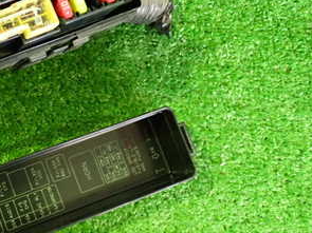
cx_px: -4
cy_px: 91
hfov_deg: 29.5
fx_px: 550
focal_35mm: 61
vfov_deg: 24.0
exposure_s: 1/25
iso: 800
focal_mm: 5.4
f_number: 2.3
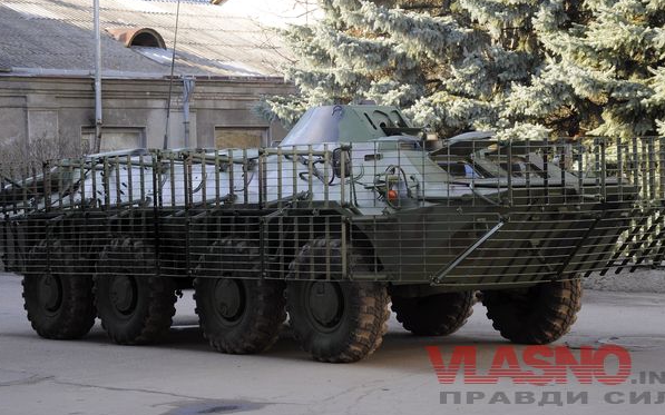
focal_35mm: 93
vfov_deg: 14.1
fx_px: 1685
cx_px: 346
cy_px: 181
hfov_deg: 22.3
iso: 200
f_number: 5
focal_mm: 52
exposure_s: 1/100
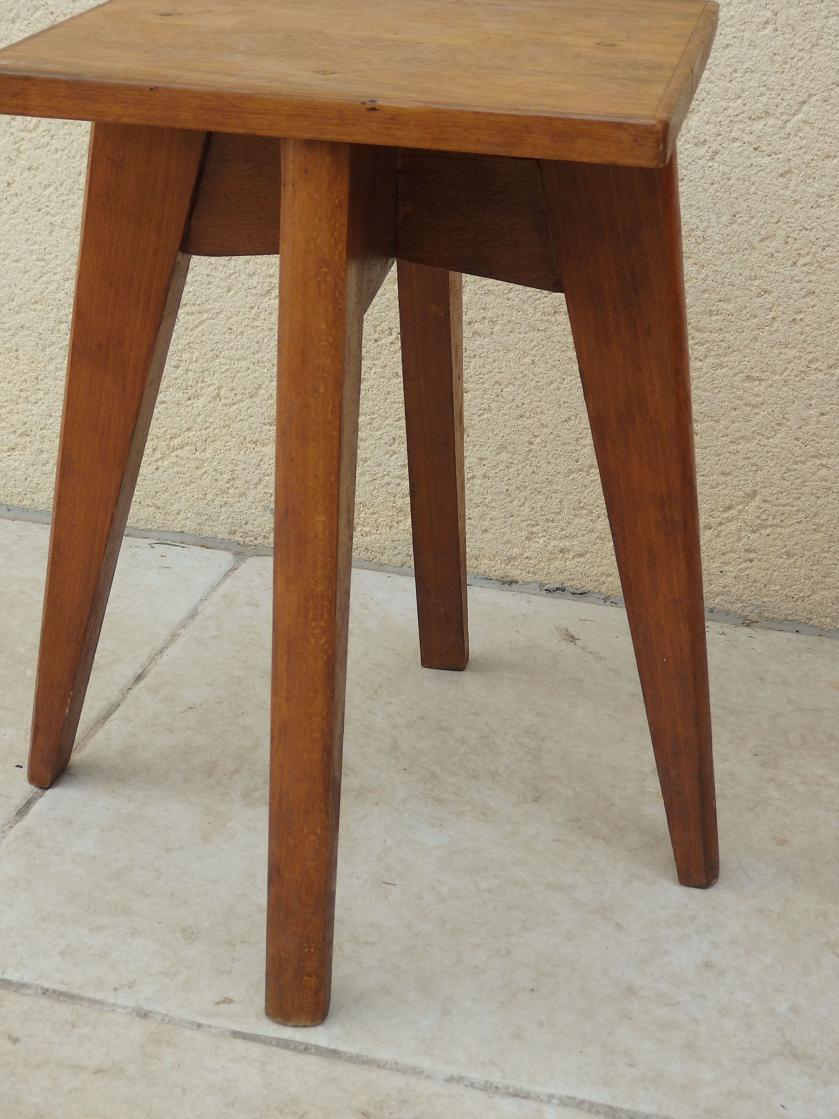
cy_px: 560
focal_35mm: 60
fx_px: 1939
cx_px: 420
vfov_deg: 32.2
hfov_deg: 24.4
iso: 125
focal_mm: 10.8
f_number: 4.2
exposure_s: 1/320
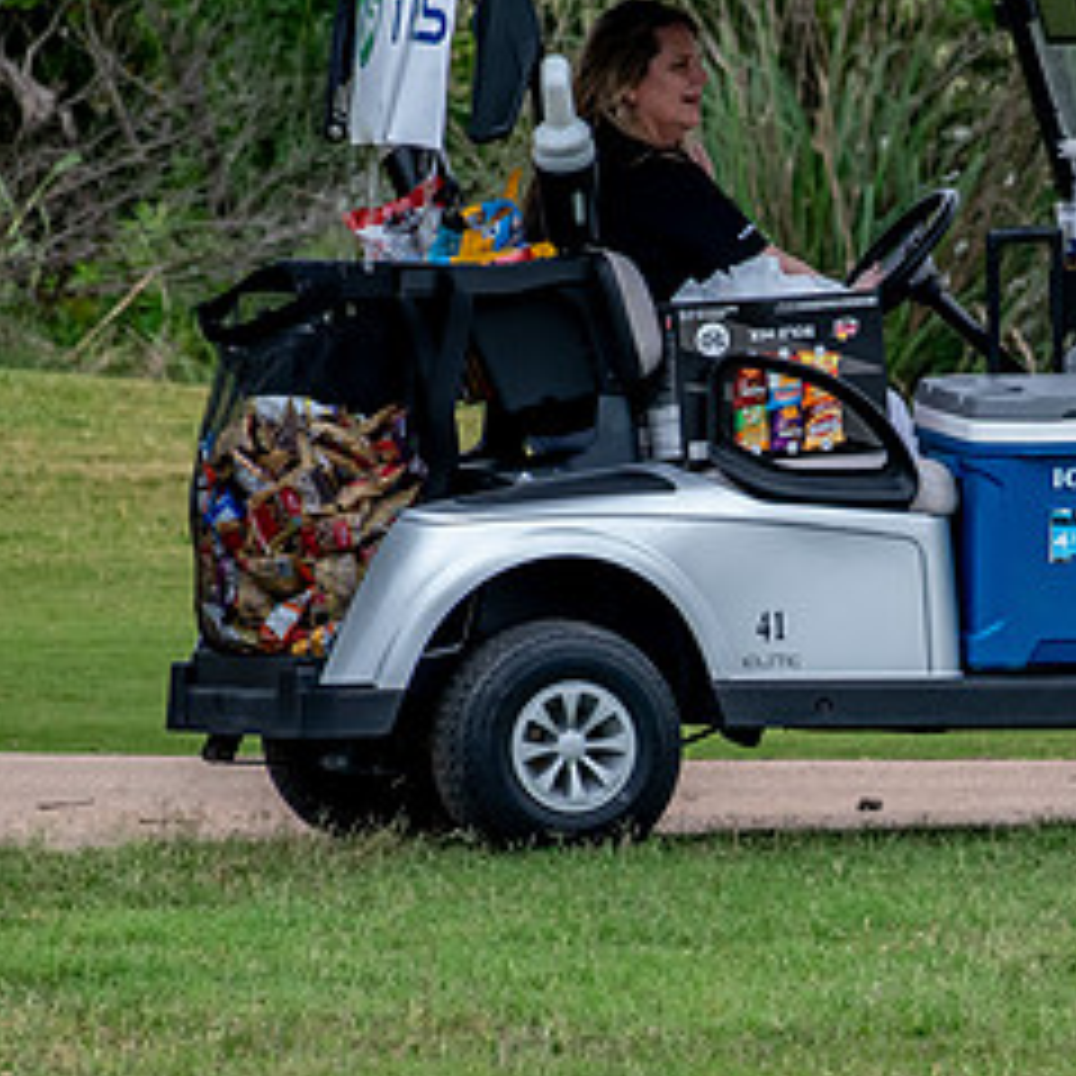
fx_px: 45788
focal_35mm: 1302
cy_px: 673
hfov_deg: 1.3
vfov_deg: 1.3
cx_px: 891
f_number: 5.6
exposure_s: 1/2000
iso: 1100
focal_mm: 420
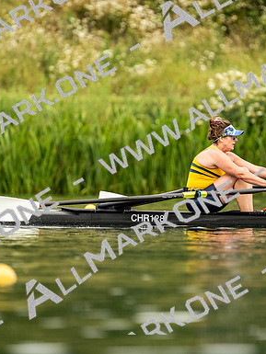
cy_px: 177
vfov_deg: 2.3
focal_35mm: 870
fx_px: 8909
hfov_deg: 1.7
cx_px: 213
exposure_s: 1/2000
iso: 800
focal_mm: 600
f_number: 6.3
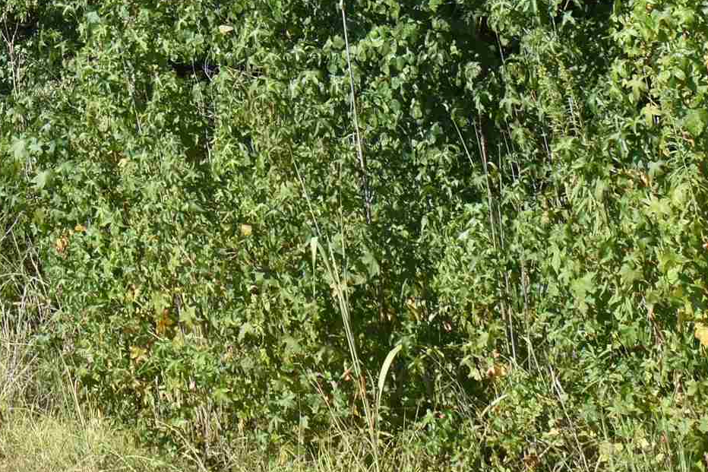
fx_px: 2431
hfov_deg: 16.4
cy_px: -154
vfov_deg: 10.8
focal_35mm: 124
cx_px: 111
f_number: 7.1
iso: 100
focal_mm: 25
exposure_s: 1/200
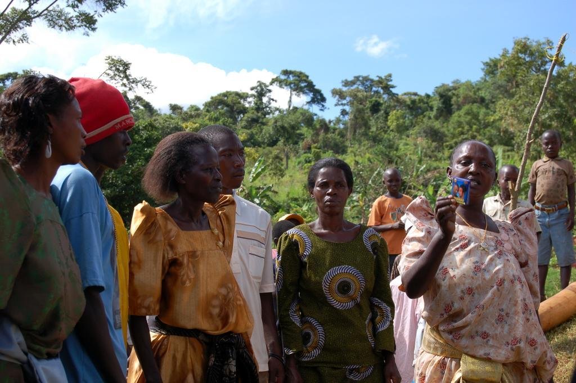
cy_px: 192
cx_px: 288
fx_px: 1319
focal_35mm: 82
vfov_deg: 16.5
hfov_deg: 24.6
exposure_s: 1/250
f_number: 8
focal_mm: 55
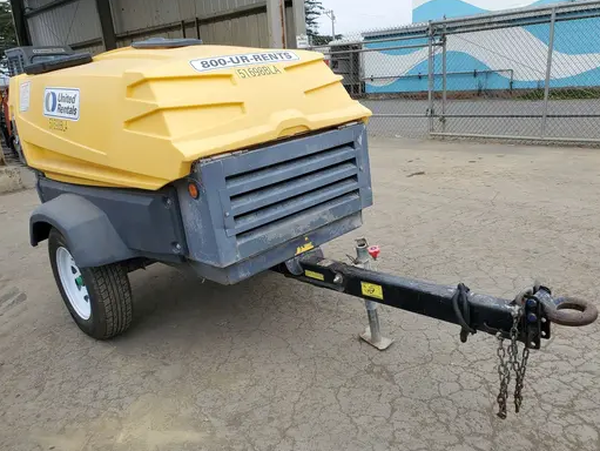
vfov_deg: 49.8
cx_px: 299
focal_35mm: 28
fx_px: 486
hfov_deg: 63.4
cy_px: 237
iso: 50
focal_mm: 4.3
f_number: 2.4
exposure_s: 1/758
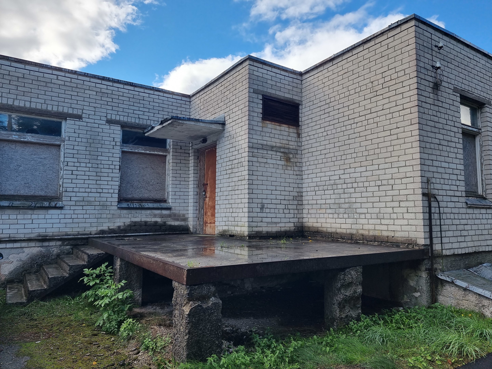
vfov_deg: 56.8
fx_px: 341
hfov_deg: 71.6
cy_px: 184
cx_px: 246
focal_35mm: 24
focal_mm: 6.7
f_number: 1.8
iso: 50
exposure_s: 1/375
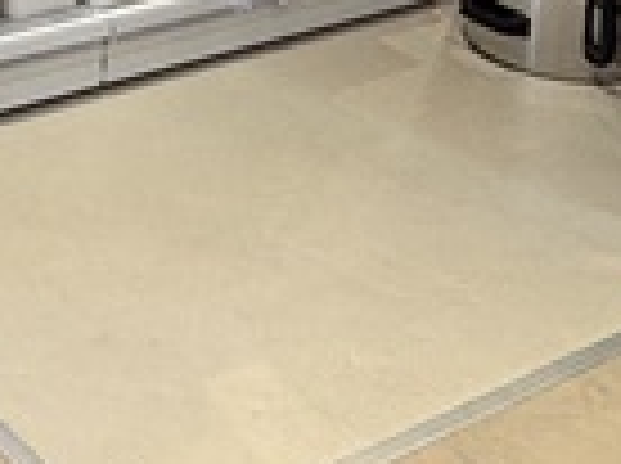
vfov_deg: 12.2
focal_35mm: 104
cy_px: -527
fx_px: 1862
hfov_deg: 18.3
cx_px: -36
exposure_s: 1/50
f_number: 2.2
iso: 160
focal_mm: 2.22
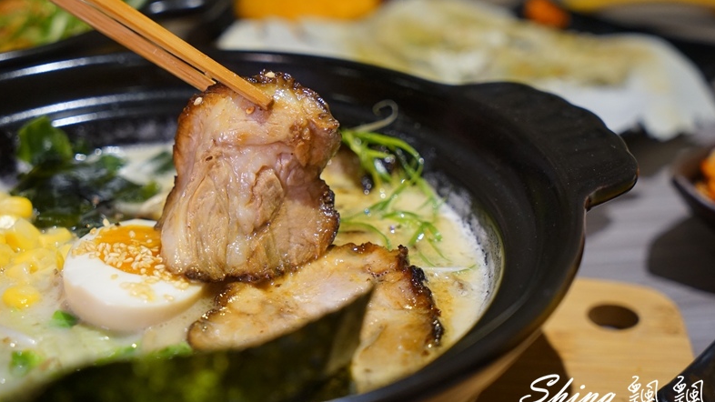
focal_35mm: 65
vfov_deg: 18.5
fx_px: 1232
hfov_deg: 32.4
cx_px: 356
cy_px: 183
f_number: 5
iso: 1600
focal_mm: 61
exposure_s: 1/80
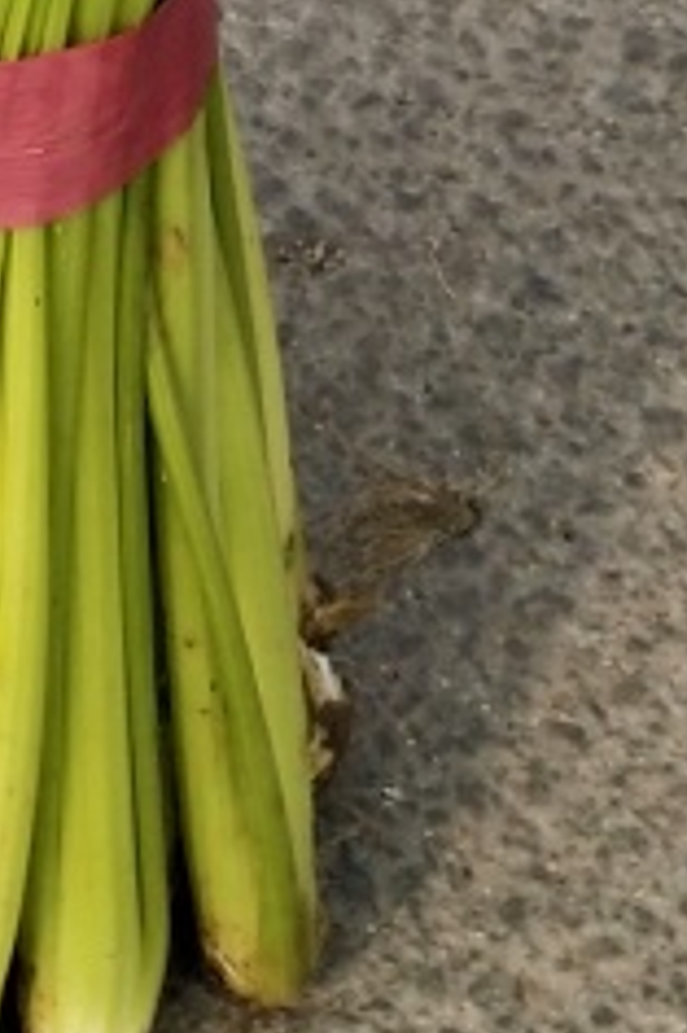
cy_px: -1035
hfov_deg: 9.6
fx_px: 4042
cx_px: -18
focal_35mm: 141
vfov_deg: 12.7
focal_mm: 3.95
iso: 78
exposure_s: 1/1196
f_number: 1.8
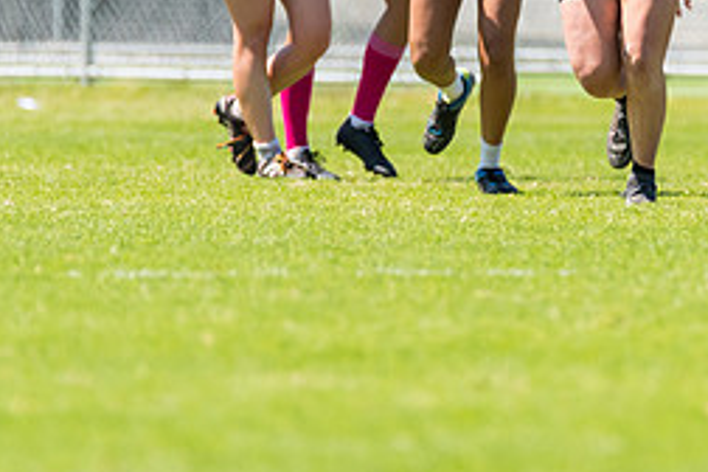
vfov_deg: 0.9
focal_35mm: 1597
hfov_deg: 1.3
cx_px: 565
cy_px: 21
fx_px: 31405
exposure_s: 1/2000
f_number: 6.3
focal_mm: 550
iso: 800
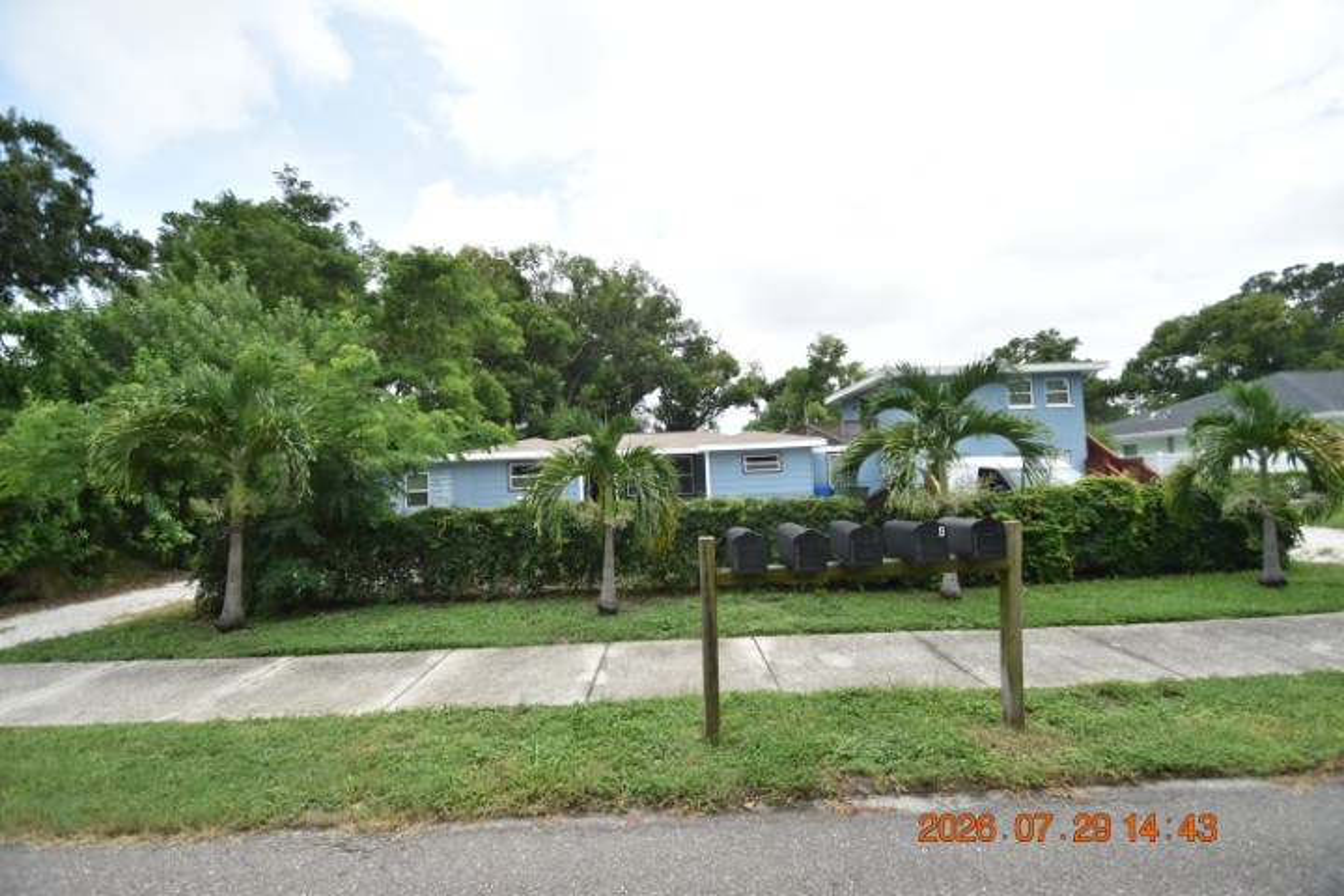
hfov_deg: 100.4
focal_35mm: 15
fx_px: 560
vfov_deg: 77.3
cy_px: 448
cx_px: 672
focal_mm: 10
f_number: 3.5
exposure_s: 1/4000
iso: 800
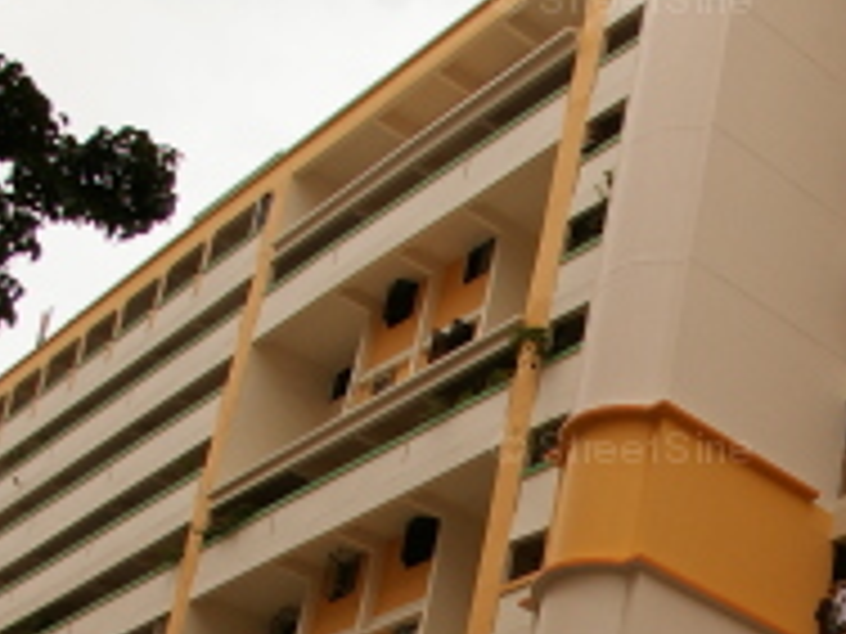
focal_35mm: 76
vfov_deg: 18.2
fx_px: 1857
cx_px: 828
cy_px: 798
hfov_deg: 24.6
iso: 400
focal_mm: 18
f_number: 6.7
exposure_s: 1/1500
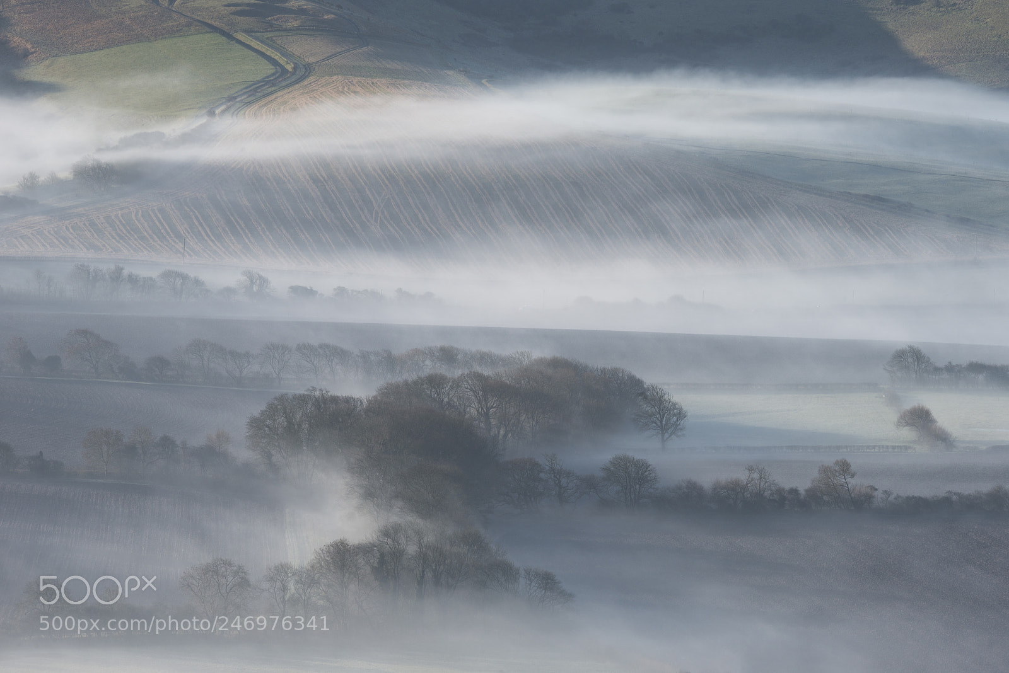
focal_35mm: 200
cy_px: 336
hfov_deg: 10.3
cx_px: 504
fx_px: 5607
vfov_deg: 6.9
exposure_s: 1/50
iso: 100
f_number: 16
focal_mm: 200
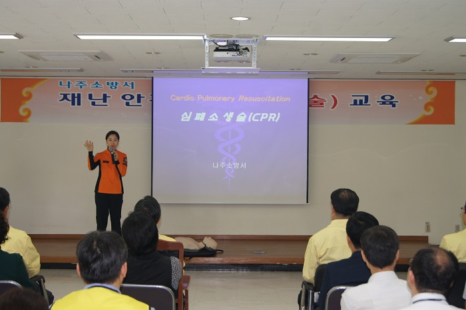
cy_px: 155
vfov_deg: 22.6
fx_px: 776
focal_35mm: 60
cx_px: 233
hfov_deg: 33.4
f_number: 5.6
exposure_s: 1/80
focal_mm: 40
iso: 250
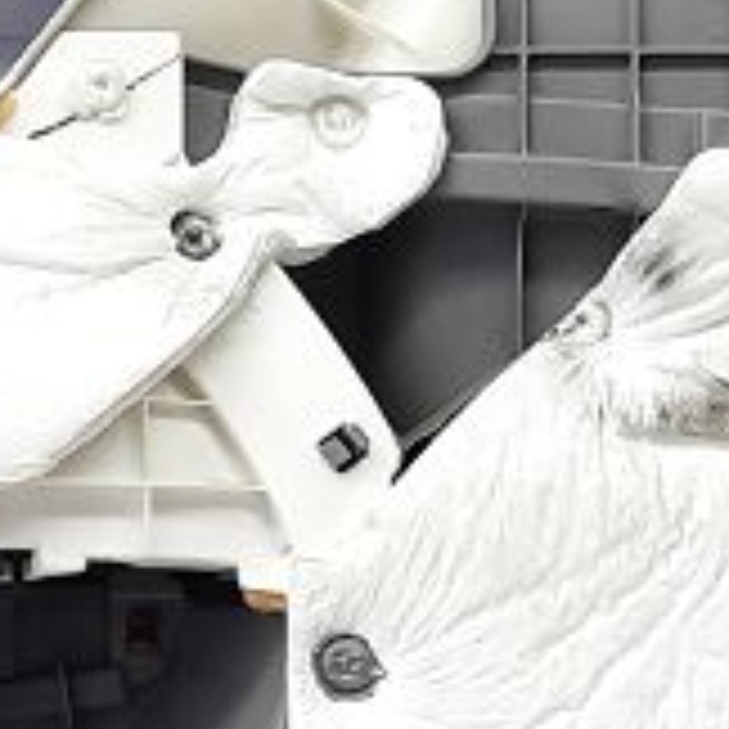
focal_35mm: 164
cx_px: -382
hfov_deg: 10.3
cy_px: 410
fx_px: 3908
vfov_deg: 10.7
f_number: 2
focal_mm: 4.6
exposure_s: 1/50
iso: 80
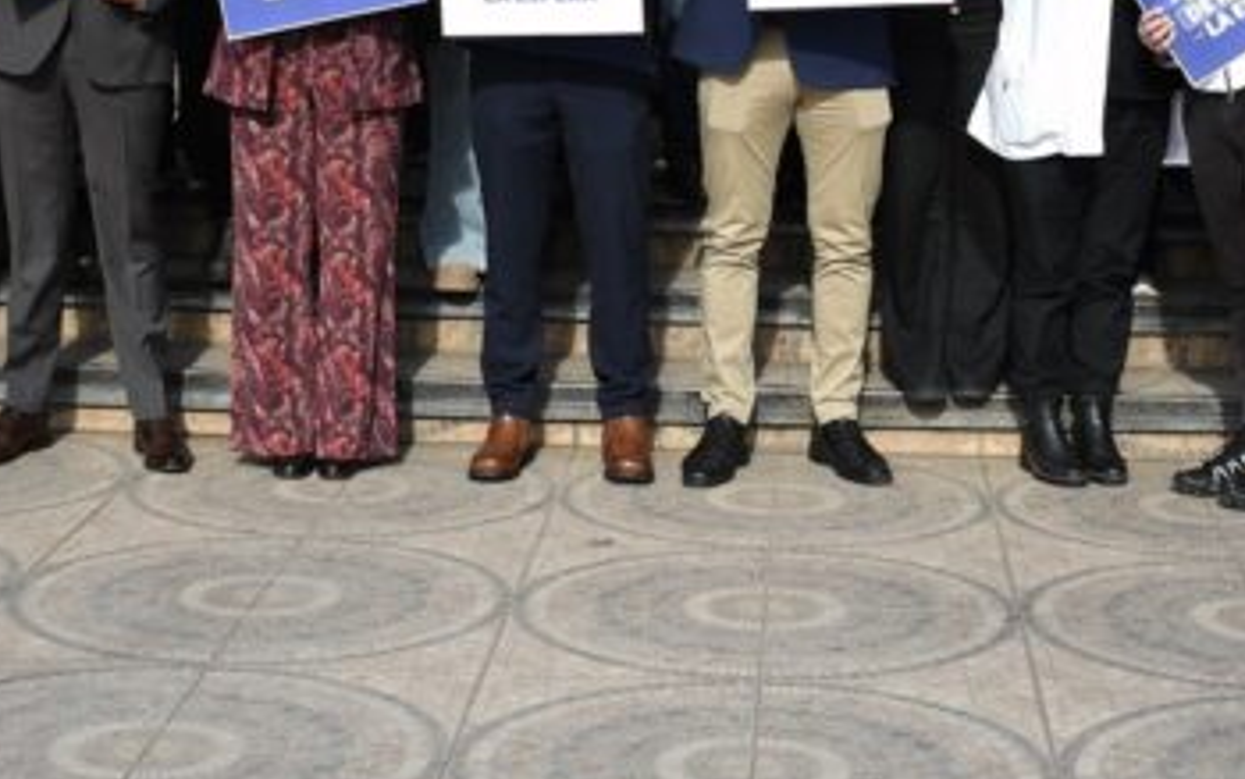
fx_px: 2851
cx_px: 818
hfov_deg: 24.5
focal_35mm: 84
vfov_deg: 14.8
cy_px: -249
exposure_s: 1/160
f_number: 5
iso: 50
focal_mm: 18
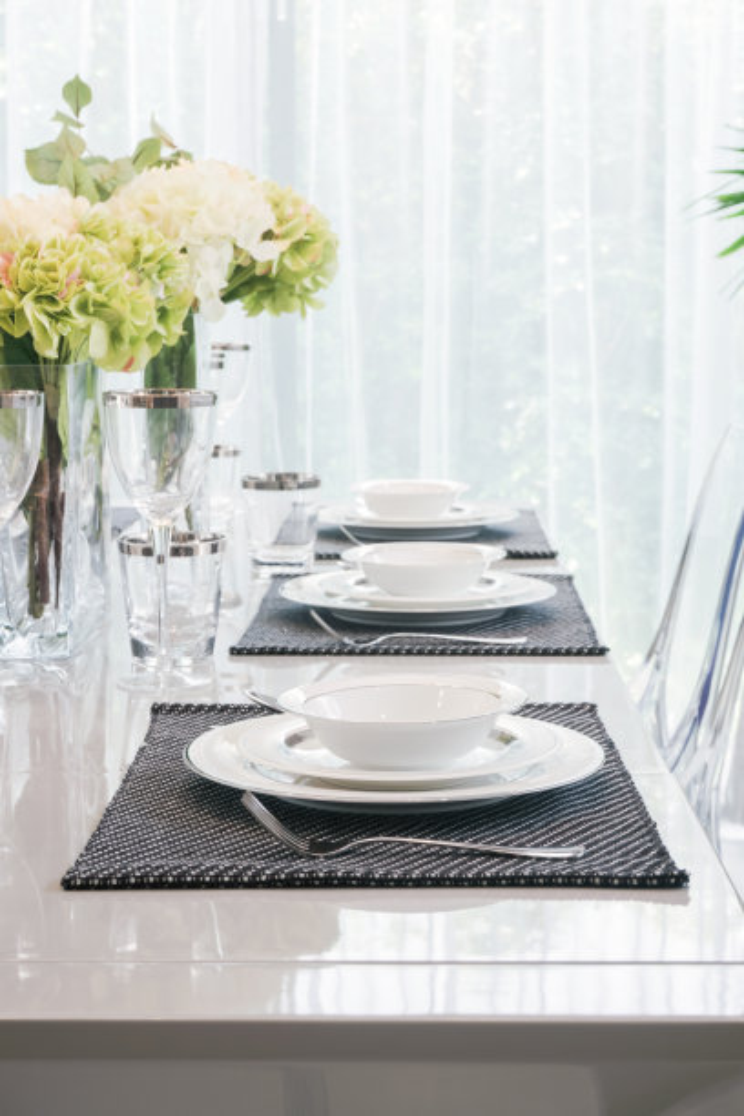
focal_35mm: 64
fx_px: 1984
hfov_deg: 21.2
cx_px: 372
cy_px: 558
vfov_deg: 31.4
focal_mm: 64
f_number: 14
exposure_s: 1/1.6
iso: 100
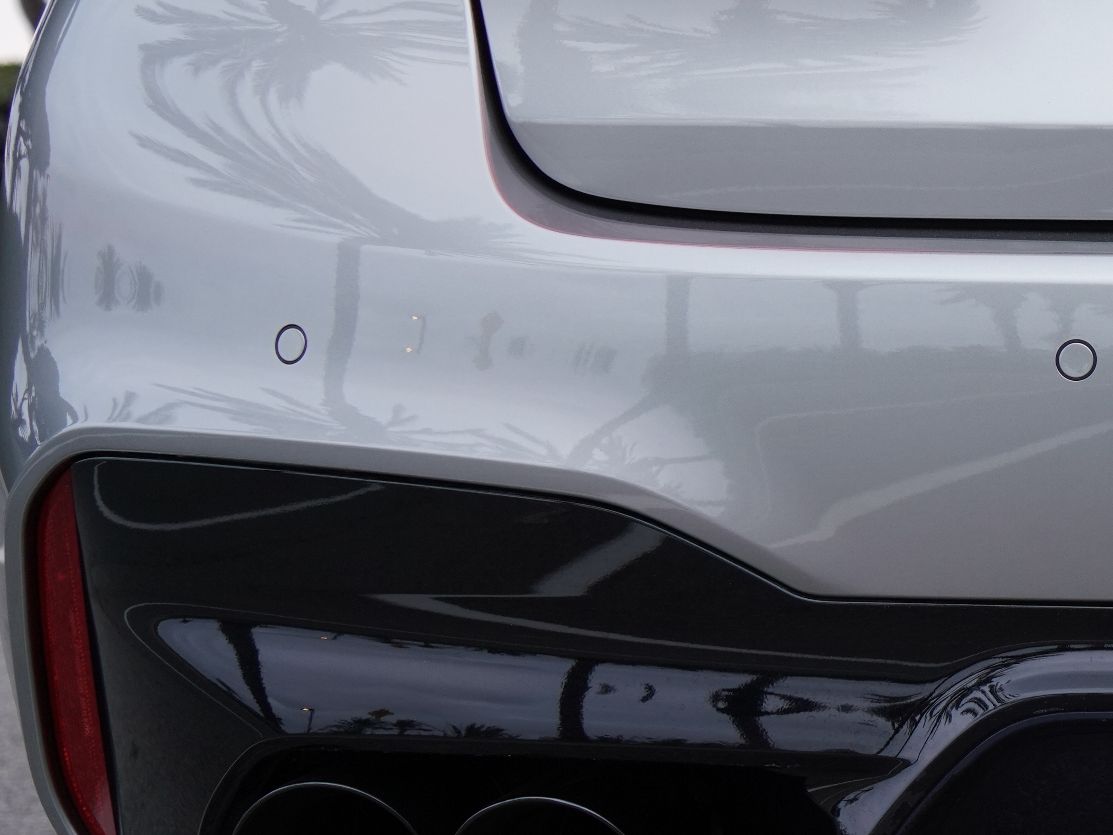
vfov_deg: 14.0
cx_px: 1561
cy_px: 17
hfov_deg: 17.4
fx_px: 3344
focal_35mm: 104
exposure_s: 1/40
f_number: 4
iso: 400
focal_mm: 33
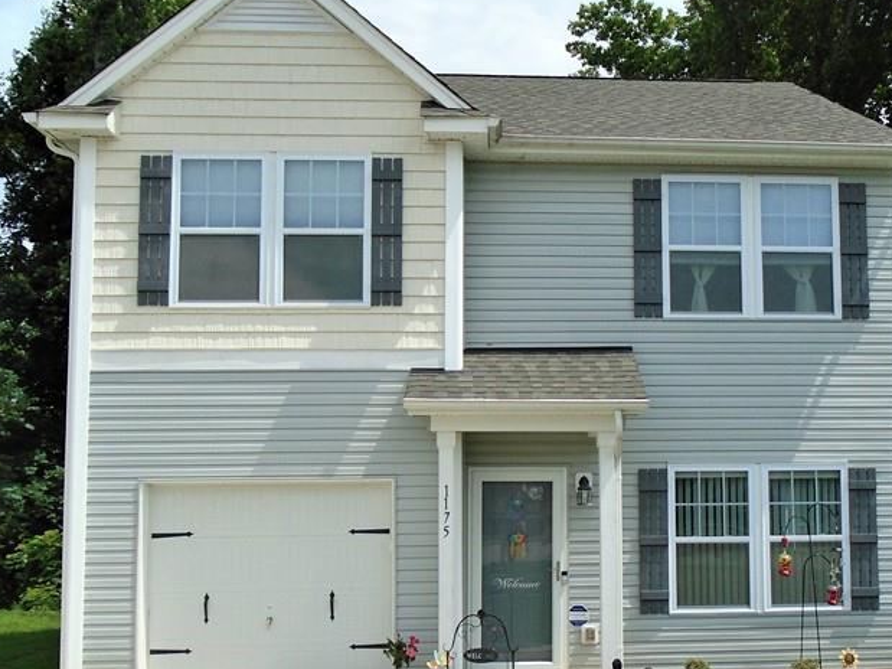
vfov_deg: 33.5
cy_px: 396
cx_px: 599
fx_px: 1108
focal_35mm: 43
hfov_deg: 43.2
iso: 100
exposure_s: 1/250
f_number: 8
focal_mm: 4.6
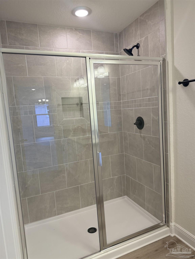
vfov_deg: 71.6
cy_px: 130
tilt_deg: -5.9
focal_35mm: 24
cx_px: 98
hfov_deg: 56.8
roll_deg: +4.1
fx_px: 180
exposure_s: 1/217
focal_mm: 6.76
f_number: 1.78
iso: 160
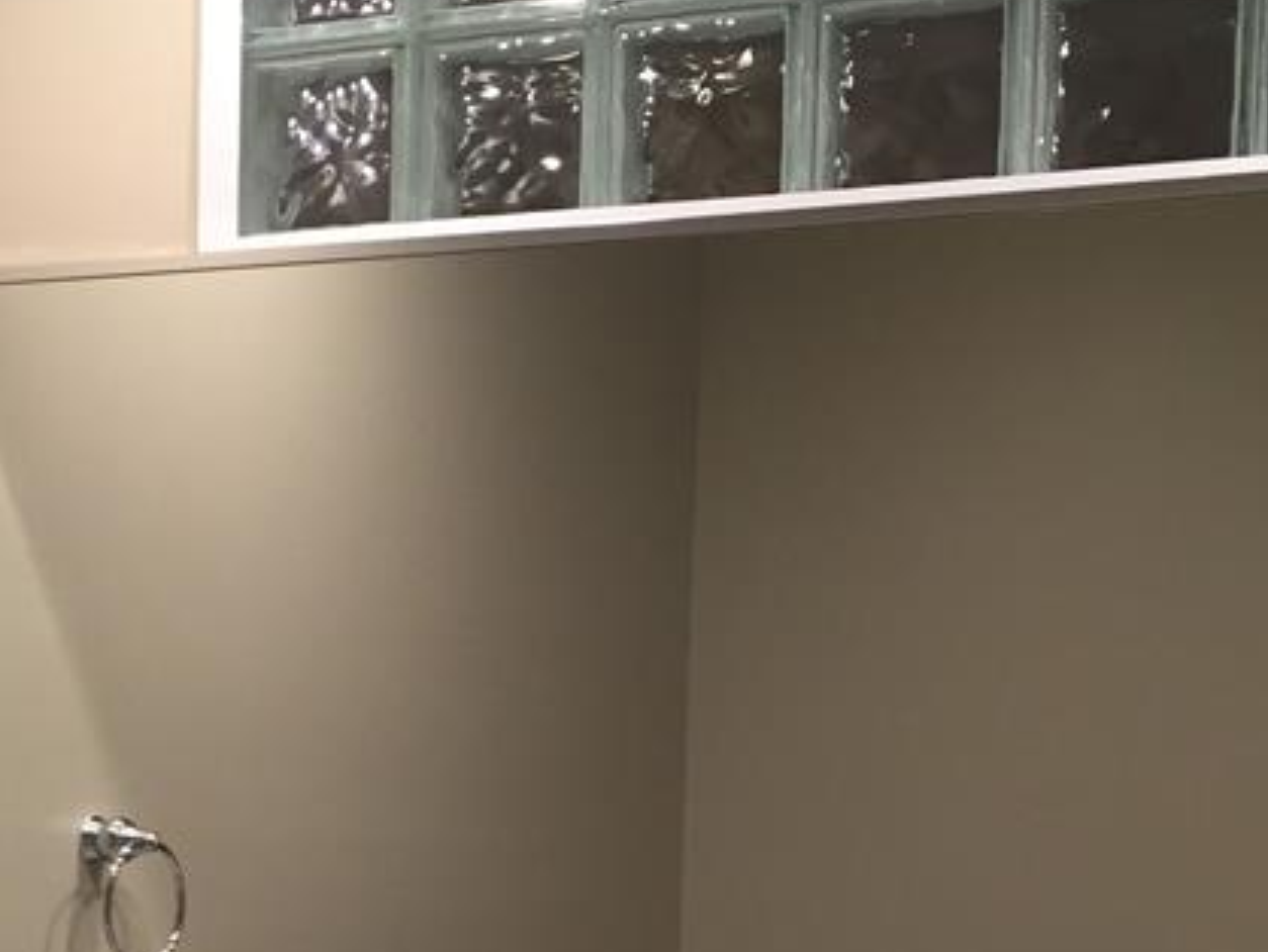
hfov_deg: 27.4
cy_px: 876
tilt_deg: -0.2
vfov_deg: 20.3
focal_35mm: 71
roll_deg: -1.4
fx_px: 2602
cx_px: 555
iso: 80
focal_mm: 4.15
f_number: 2.2
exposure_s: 1/30
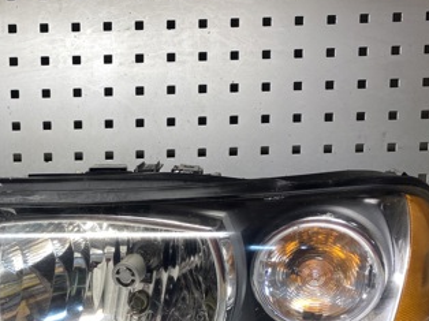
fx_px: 656
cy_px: 264
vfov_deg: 26.9
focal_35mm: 53
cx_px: 77
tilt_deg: -19.2
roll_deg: +0.8
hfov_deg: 34.9
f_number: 1.8
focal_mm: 4.25
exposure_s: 1/100
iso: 40
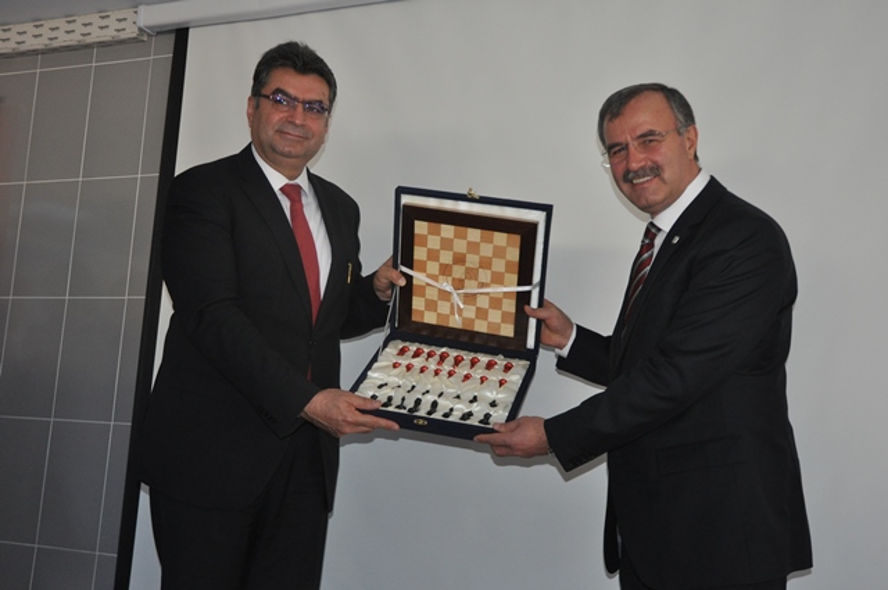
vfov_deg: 28.9
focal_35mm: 46
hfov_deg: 42.4
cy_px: 295
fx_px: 1146
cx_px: 444
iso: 800
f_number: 4
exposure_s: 1/60
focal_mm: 31
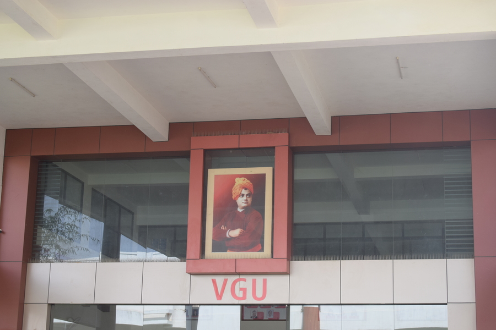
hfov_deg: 28.1
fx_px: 992
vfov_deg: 18.9
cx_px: 248
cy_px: 165
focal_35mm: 72
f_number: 7.1
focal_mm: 48
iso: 400
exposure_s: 1/200
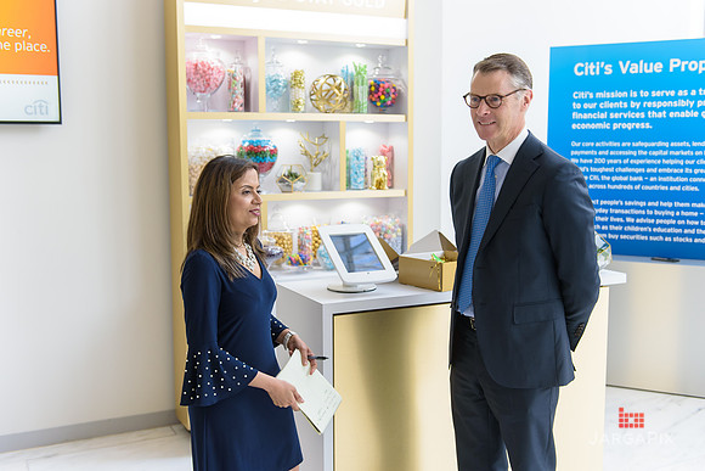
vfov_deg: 35.1
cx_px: 352
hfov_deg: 50.7
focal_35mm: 38
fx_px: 744
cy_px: 236
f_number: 3.2
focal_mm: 38
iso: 800
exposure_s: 1/250
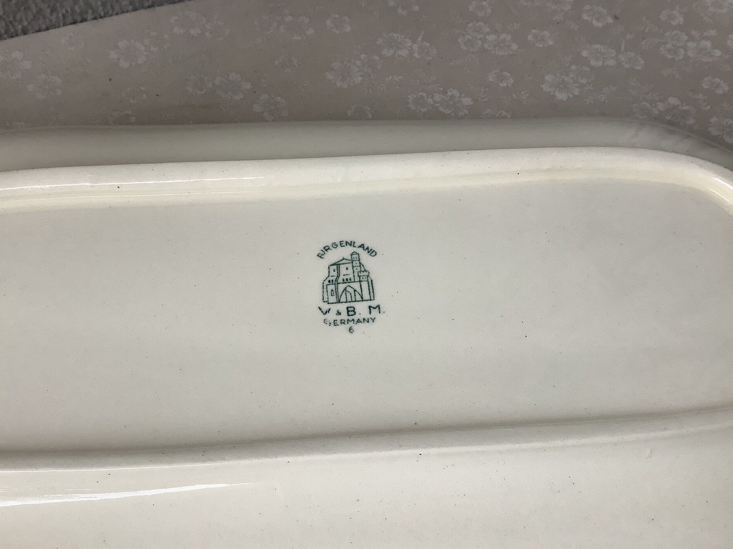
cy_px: 276
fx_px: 699
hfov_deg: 55.3
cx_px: 354
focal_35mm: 33
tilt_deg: -47.8
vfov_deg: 42.9
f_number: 2.4
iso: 64
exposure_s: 1/60
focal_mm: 3.3
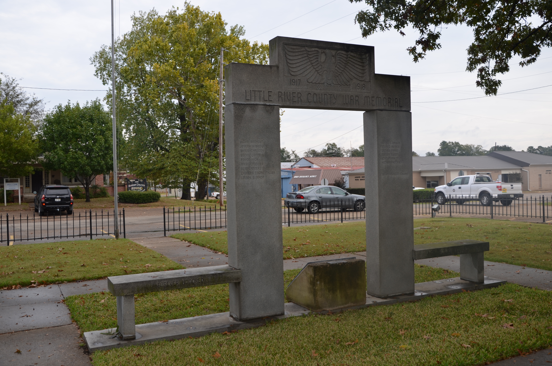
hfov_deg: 57.3
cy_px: 183
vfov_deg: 39.8
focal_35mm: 33
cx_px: 276
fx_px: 505
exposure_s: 1/200
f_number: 5.6
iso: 100
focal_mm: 22
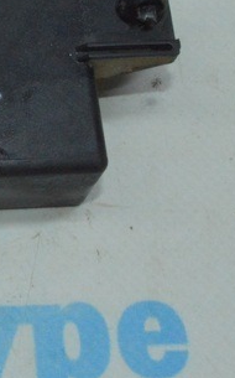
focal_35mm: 113
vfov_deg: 18.1
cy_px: 32
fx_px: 1161
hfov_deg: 11.0
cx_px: -145
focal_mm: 22
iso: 3600
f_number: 25
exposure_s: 1/50
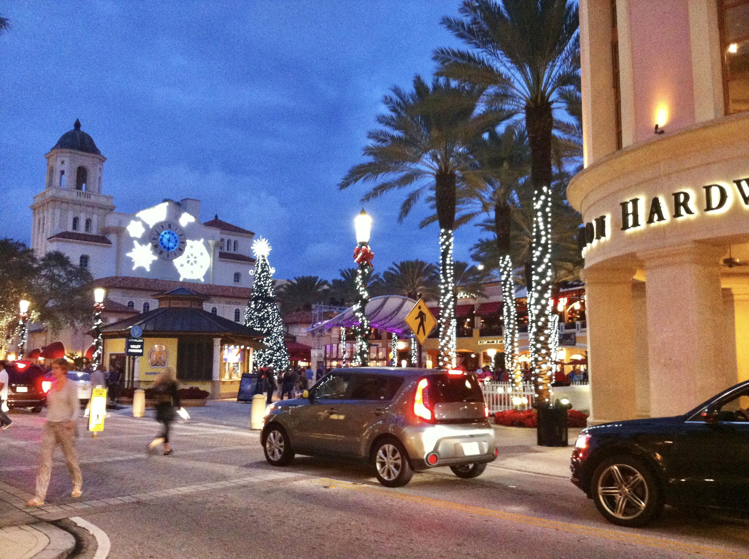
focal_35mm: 35
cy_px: 280
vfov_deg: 40.6
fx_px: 756
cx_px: 374
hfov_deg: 52.7
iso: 500
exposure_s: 1/15
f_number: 2.8
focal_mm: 3.85
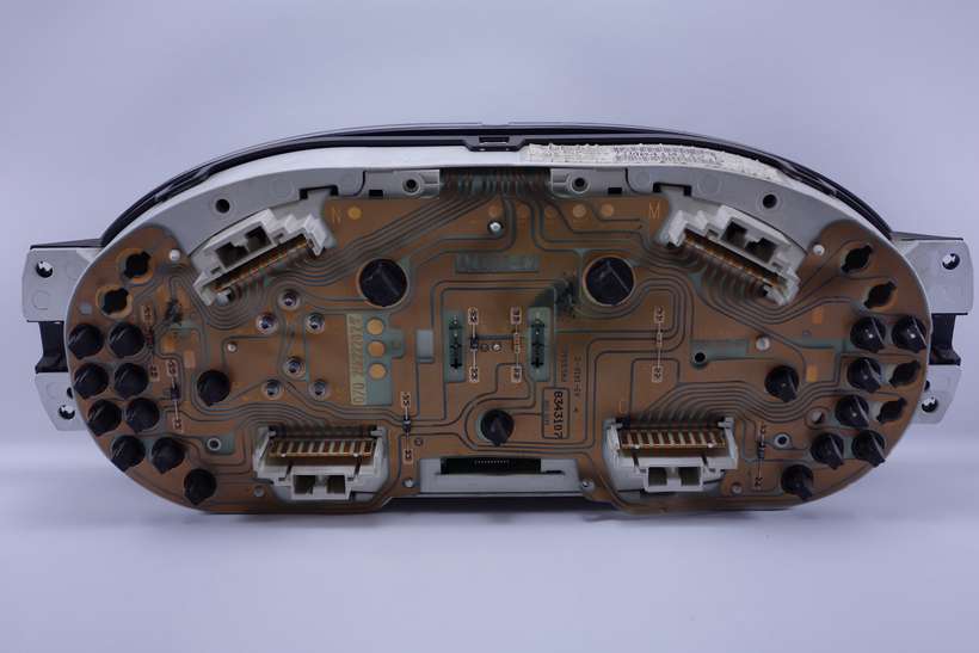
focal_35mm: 44
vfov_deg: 30.5
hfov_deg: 44.5
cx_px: 490
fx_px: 1197
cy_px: 326
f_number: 3.2
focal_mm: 16.39
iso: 125
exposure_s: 1/100
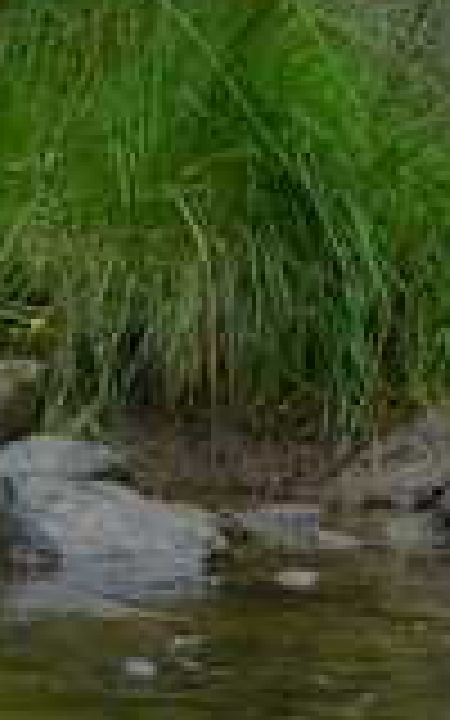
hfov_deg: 3.4
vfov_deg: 5.4
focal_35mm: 388
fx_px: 7613
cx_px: 790
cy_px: -288
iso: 560
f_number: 4.5
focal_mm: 58
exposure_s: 1/1000
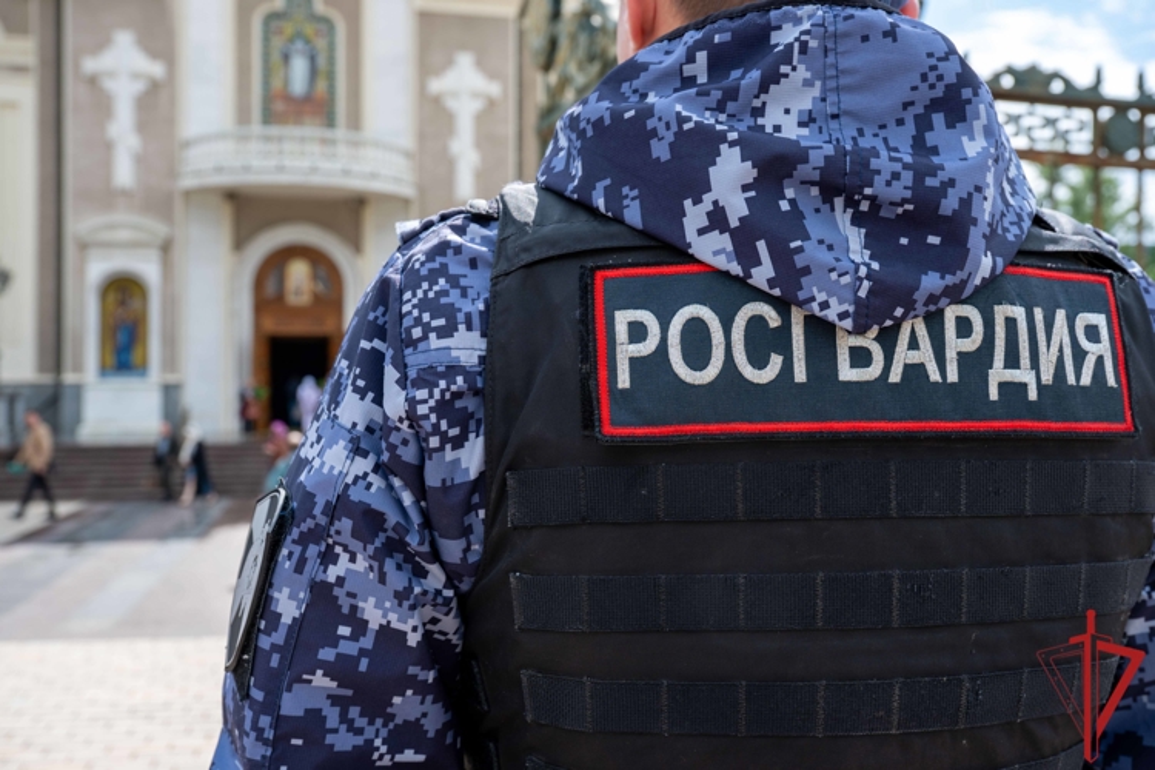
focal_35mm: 37
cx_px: 578
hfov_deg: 51.9
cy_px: 385
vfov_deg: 35.9
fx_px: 1187
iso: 125
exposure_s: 1/250
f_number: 7.1
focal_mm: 37
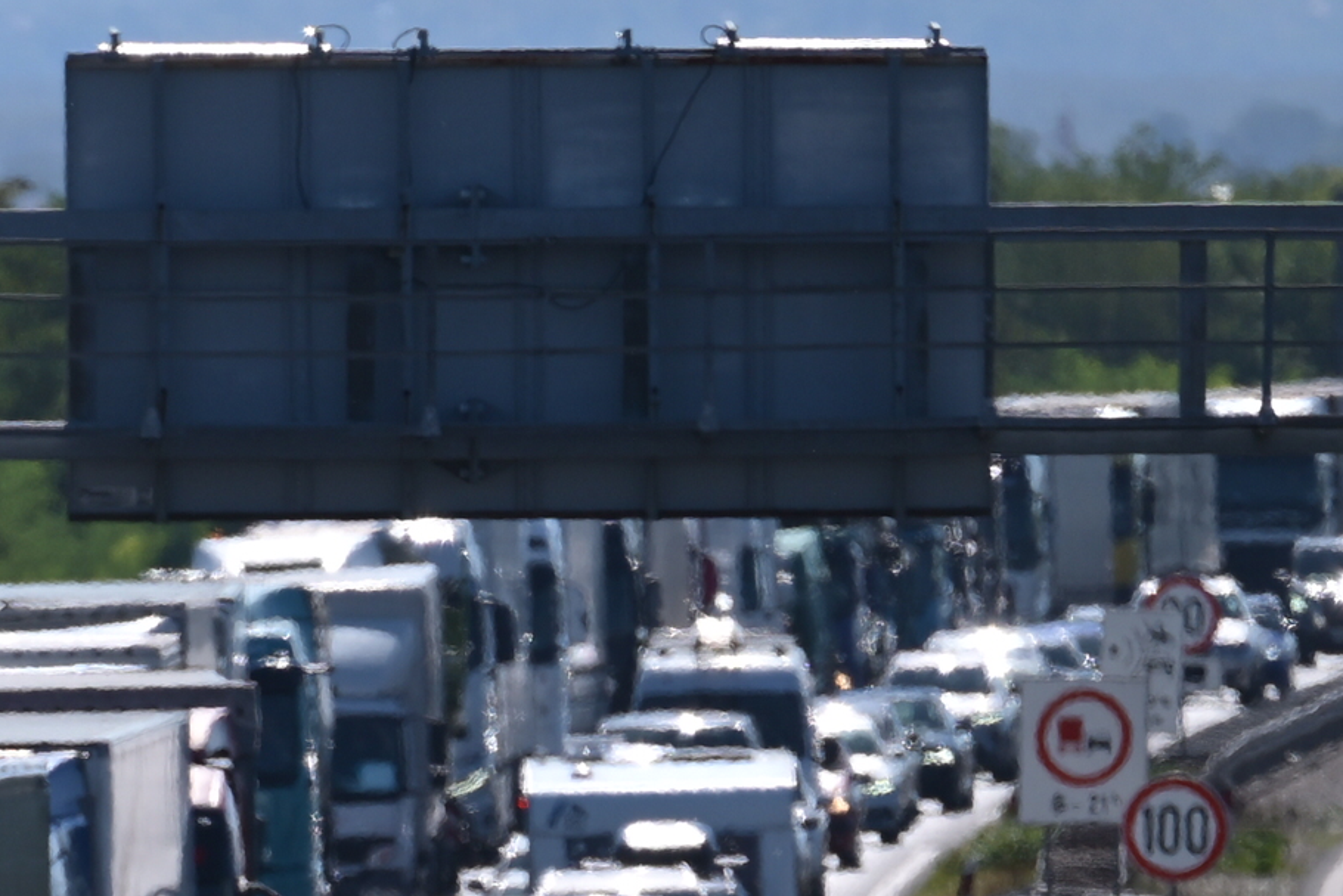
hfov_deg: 3.9
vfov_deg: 2.6
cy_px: 710
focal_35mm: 534
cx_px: 912
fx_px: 19923
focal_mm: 200
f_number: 2.8
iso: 64
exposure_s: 1/2000
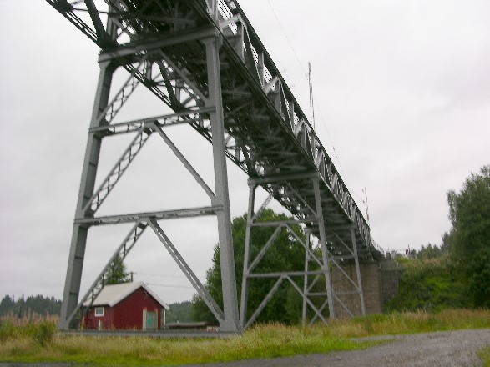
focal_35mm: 35
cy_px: 184
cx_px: 245
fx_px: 495
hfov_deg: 52.6
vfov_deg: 40.7
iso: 50
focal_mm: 8.9
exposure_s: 1/63.9
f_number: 5
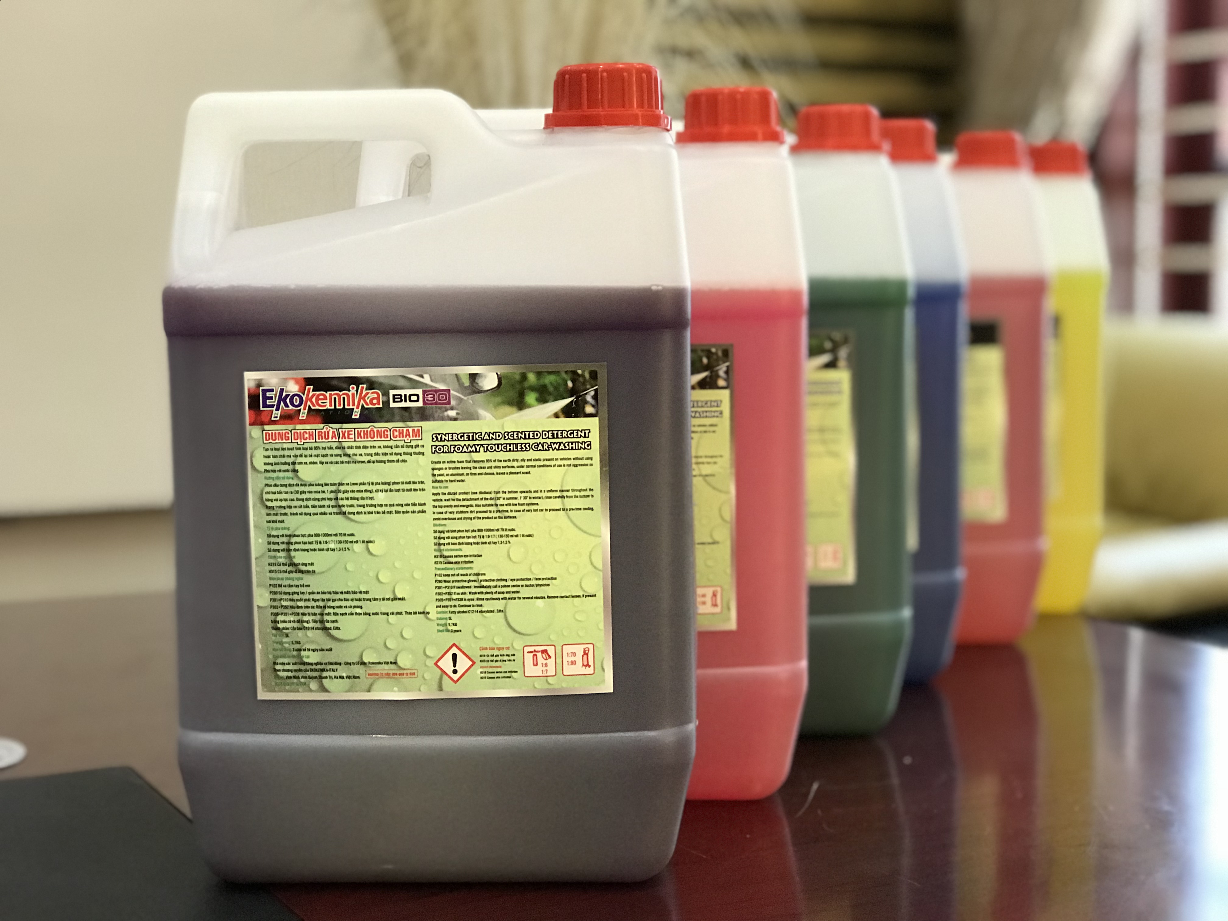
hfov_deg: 33.8
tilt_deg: -6.4
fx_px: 2022
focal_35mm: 57
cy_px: 460
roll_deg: -0.7
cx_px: 614
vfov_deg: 25.7
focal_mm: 6.6
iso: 200
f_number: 2.8
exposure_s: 1/50
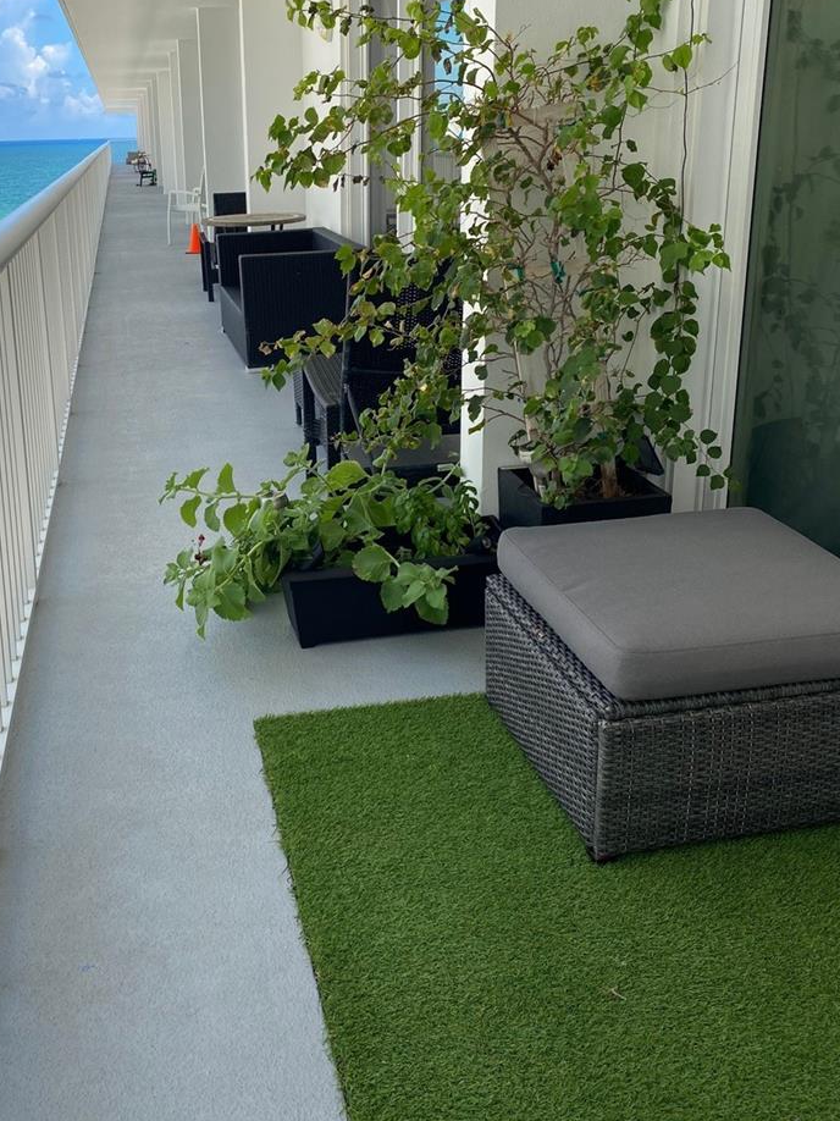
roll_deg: +2.2
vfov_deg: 53.7
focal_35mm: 34
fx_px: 1101
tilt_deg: -16.0
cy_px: 468
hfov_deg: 41.4
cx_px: 295
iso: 32
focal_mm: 4.25
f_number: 1.8
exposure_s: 1/816
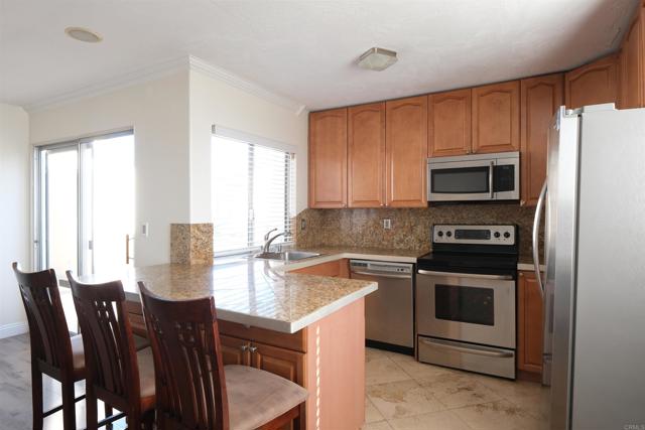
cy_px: 215
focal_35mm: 21
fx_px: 376
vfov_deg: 59.5
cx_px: 322
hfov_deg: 81.2
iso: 400
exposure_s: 1/15
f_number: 8
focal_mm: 13.8
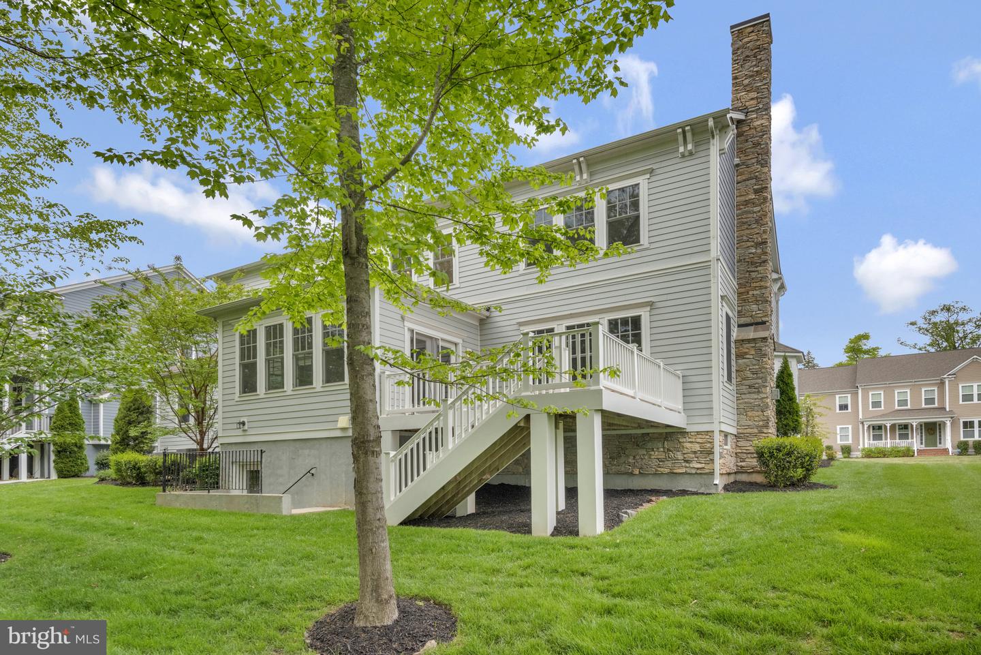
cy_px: 328
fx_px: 518
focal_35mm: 19
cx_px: 490
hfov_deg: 86.9
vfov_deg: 64.6
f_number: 8
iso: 800
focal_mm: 19
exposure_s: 1/1000
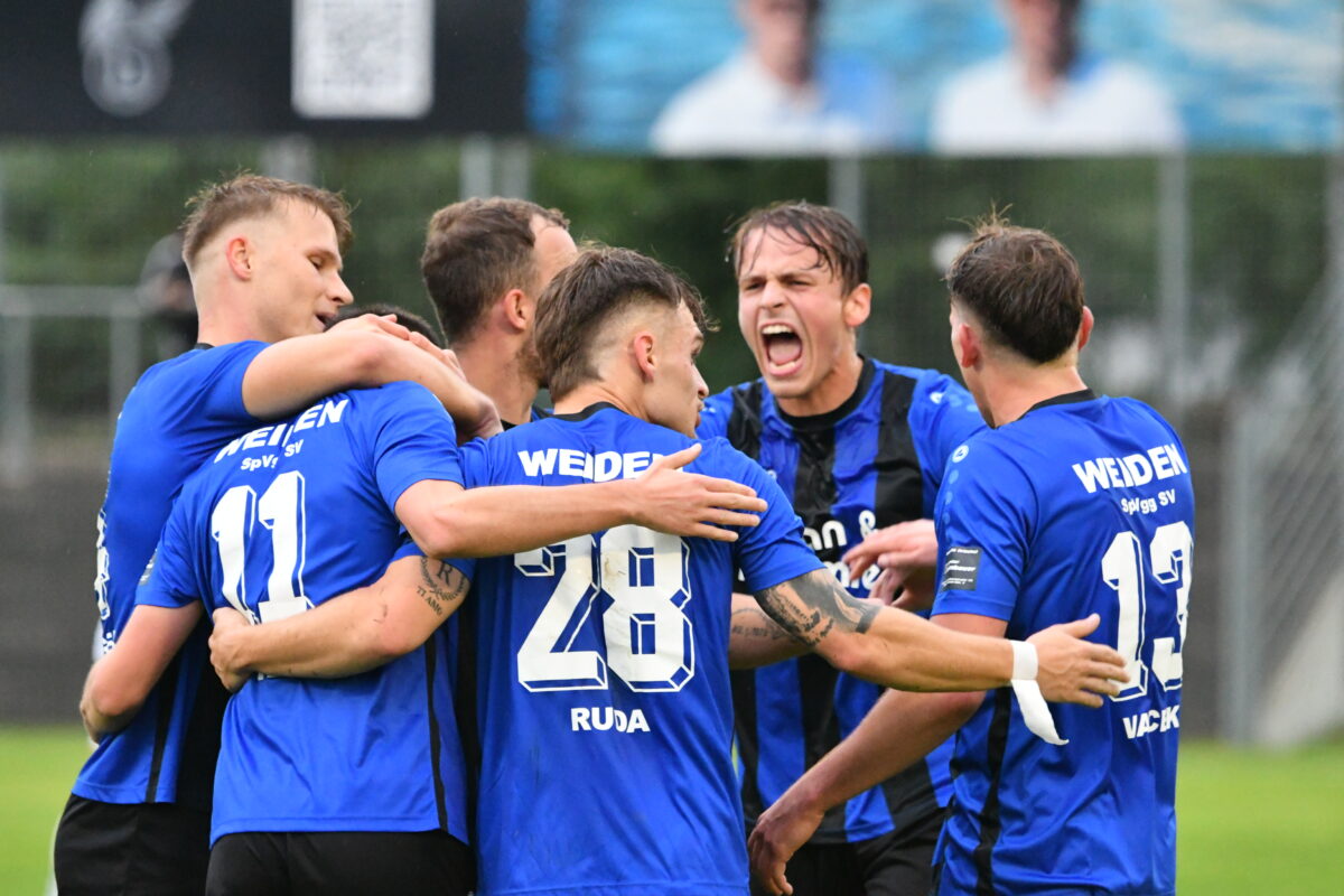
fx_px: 17919
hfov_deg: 4.3
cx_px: 672
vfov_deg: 2.9
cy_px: 448
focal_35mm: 480
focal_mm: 320
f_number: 5.6
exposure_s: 1/500
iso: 9000
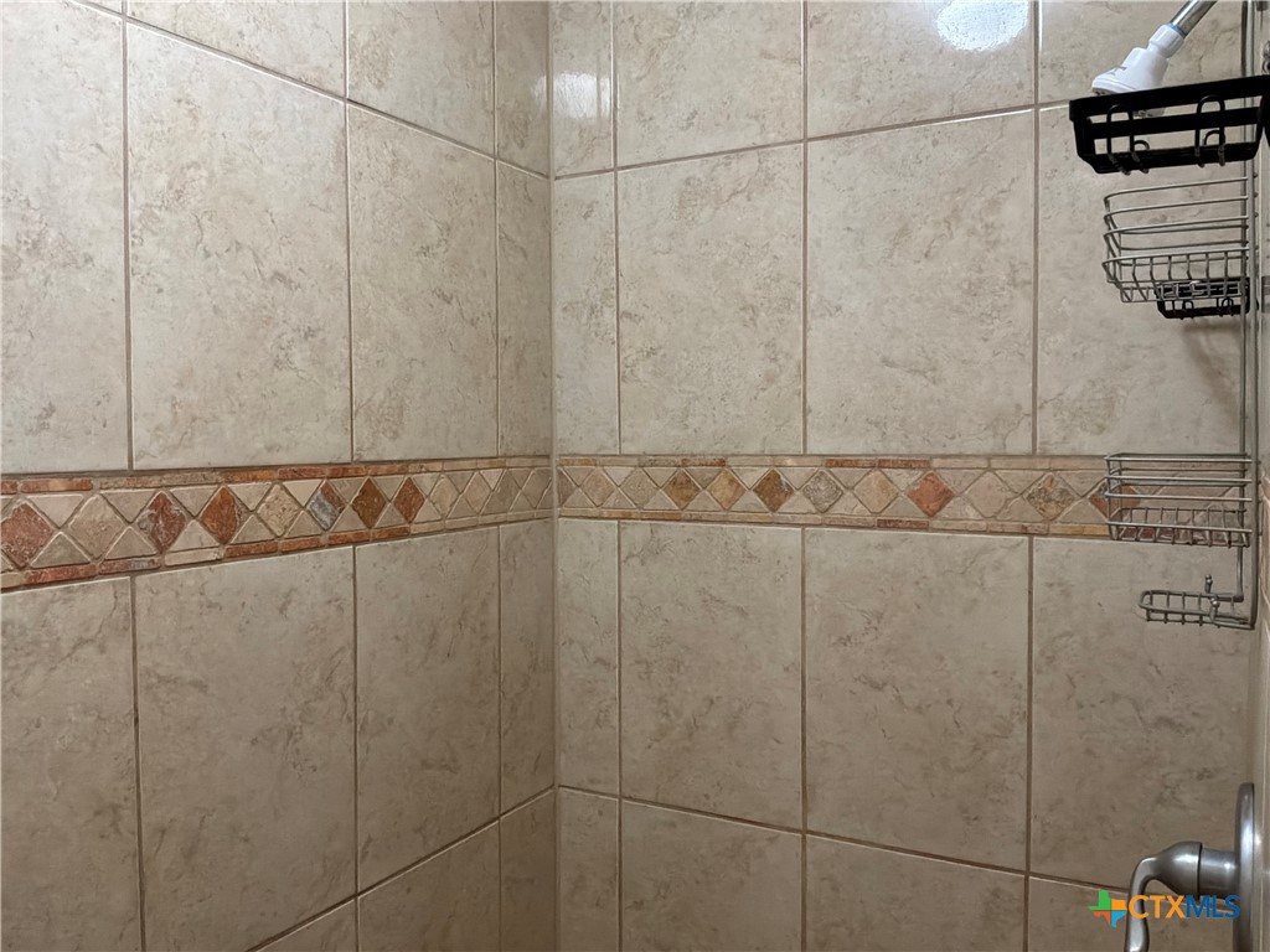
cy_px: 476
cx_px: 635
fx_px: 1027
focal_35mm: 28
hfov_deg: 63.4
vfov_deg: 49.7
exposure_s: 1/60
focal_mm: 3
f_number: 1.8
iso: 200
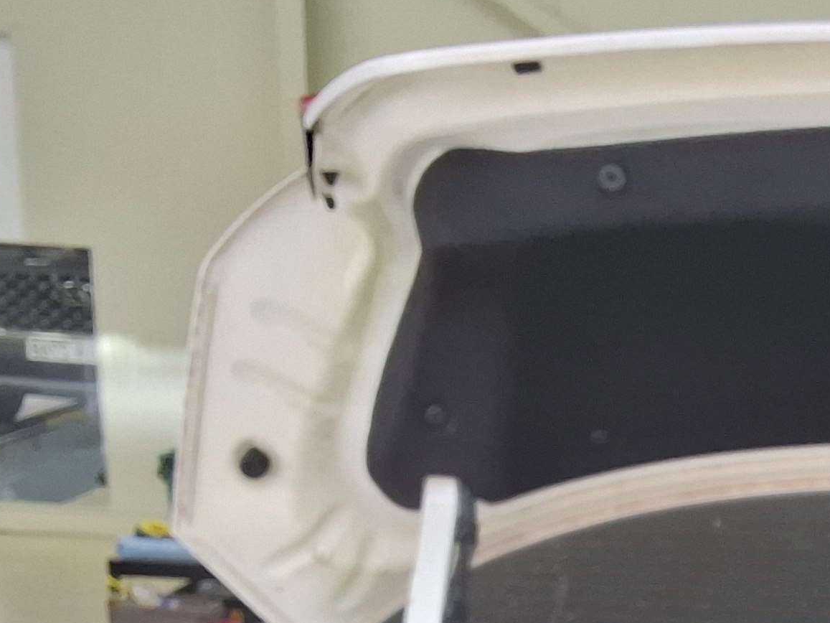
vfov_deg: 17.4
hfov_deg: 23.0
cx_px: 954
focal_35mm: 79
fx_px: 1894
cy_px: 823
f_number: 1.9
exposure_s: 1/149
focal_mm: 2.91
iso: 32
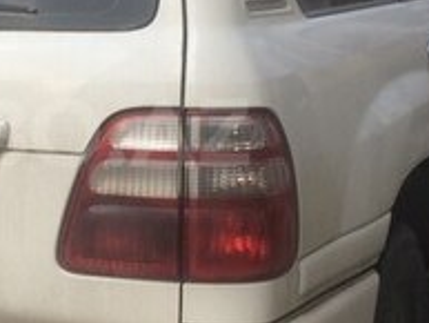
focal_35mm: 99
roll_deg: +1.9
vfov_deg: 14.9
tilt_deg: -12.9
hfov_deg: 19.4
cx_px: 22
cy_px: 133
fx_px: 1228
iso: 32
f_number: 2.2
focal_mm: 4.15
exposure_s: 1/112
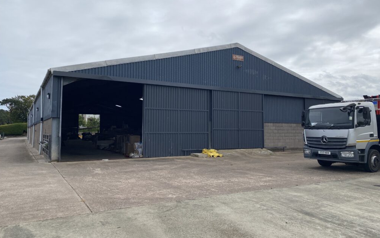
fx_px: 290
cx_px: 188
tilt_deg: +2.9
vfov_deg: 44.5
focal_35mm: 28
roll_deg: -0.2
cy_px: 113
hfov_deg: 66.5
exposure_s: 1/5025
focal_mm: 4.25
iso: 32
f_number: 1.8
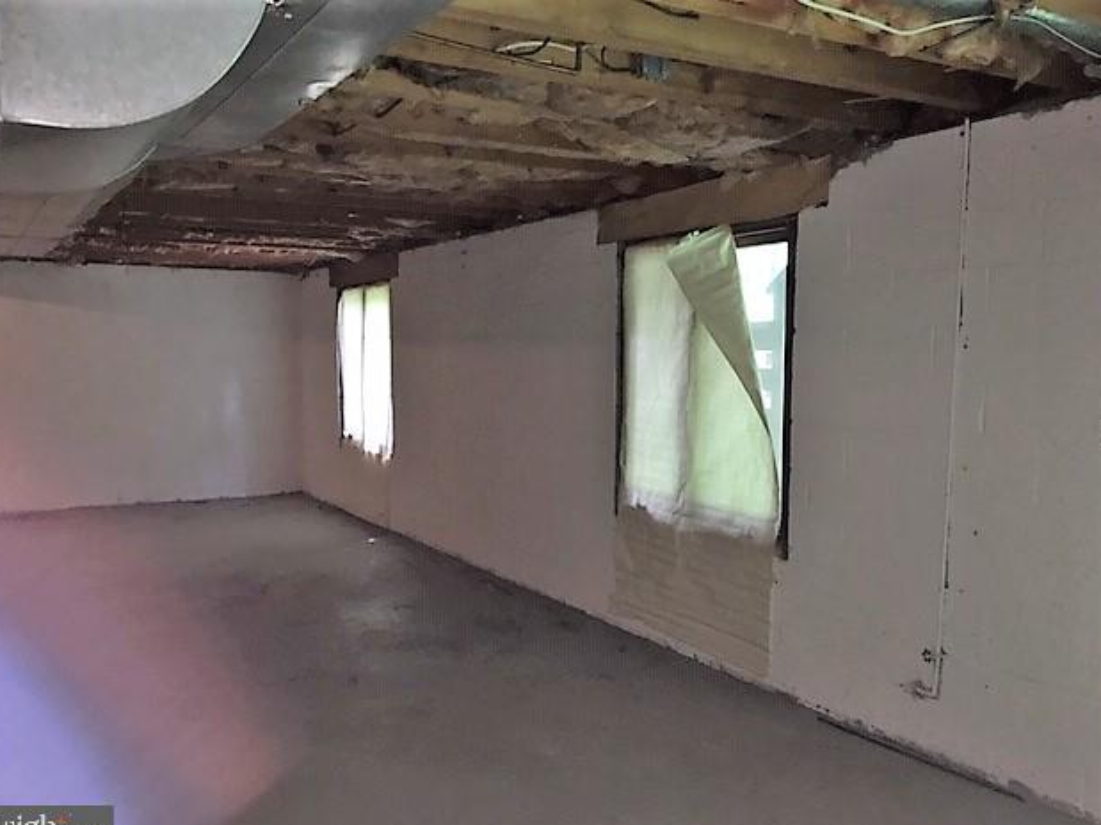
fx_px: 954
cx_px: 544
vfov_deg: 46.8
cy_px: 425
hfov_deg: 60.0
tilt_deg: -5.4
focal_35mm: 30
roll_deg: +0.3
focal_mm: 4.15
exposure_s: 1/16
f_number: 2.2
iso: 80
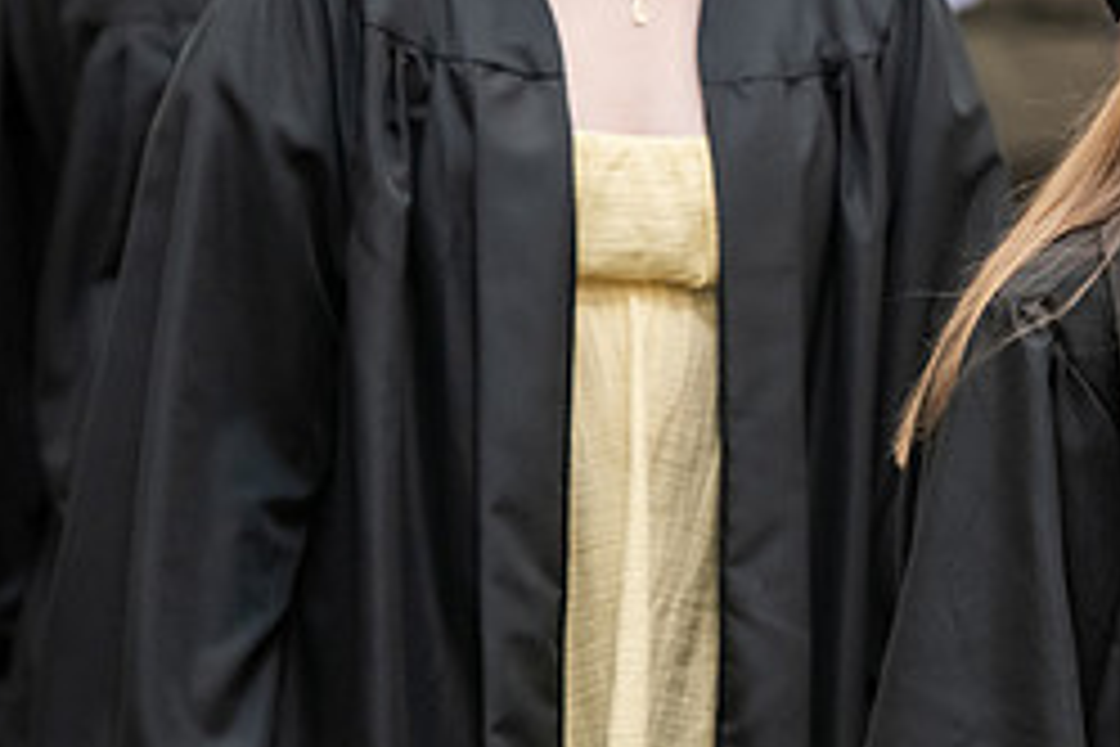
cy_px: 142
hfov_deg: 5.7
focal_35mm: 361
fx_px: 11230
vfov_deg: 3.8
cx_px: 1107
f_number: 3.2
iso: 2500
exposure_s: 1/200
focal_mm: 155
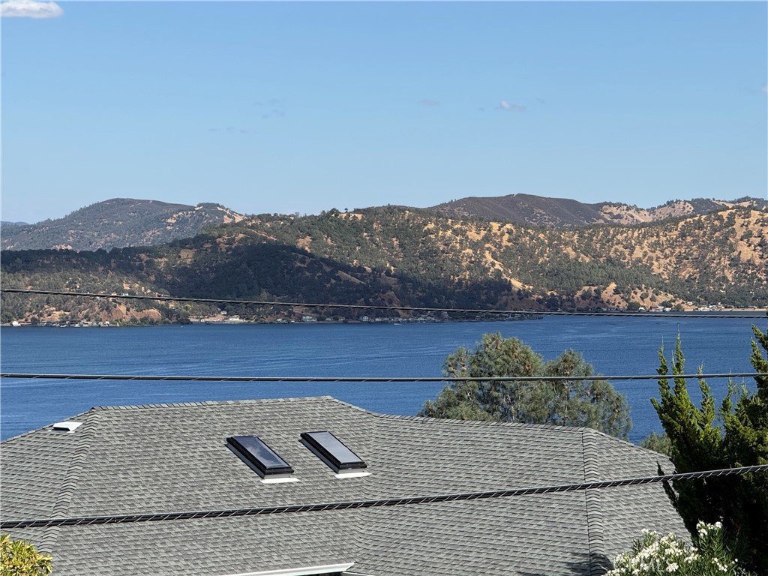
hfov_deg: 16.4
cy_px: 288
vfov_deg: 12.3
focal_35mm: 120
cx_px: 384
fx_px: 2662
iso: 64
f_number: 2.8
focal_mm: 15.66
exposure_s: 1/2283
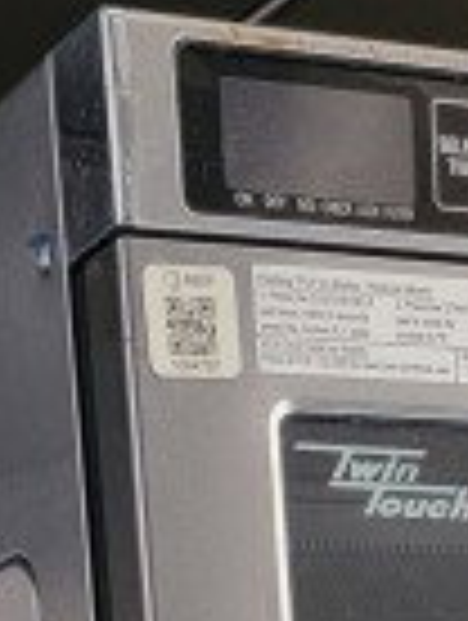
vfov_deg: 11.1
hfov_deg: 10.6
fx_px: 2534
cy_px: 1604
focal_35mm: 141
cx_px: 252
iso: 200
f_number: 1.8
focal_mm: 6.7
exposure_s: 1/40
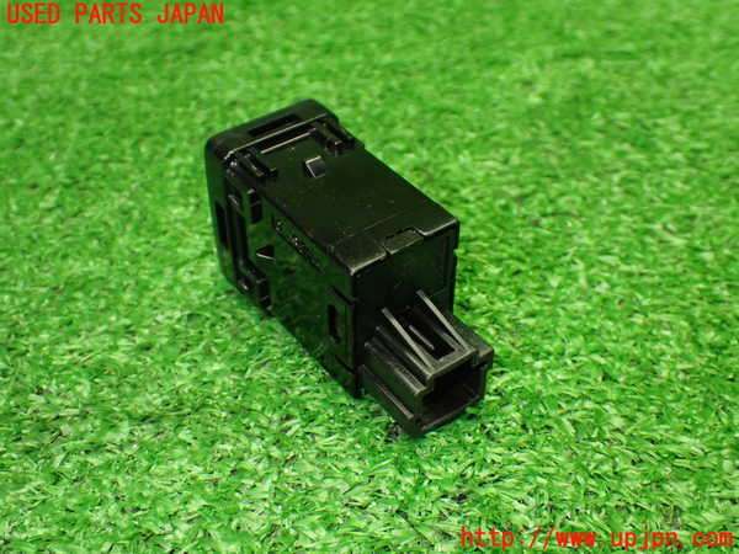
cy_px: 277
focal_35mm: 44
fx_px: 939
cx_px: 370
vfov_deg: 32.9
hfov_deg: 42.9
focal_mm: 7.84
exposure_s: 1/100
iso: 800
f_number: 2.9
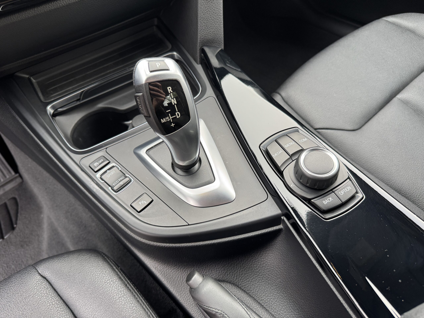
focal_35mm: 24
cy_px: 159
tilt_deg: -51.2
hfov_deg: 71.6
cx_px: 212
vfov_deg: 56.8
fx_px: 294
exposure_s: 1/121
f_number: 1.78
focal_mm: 6.76
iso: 125
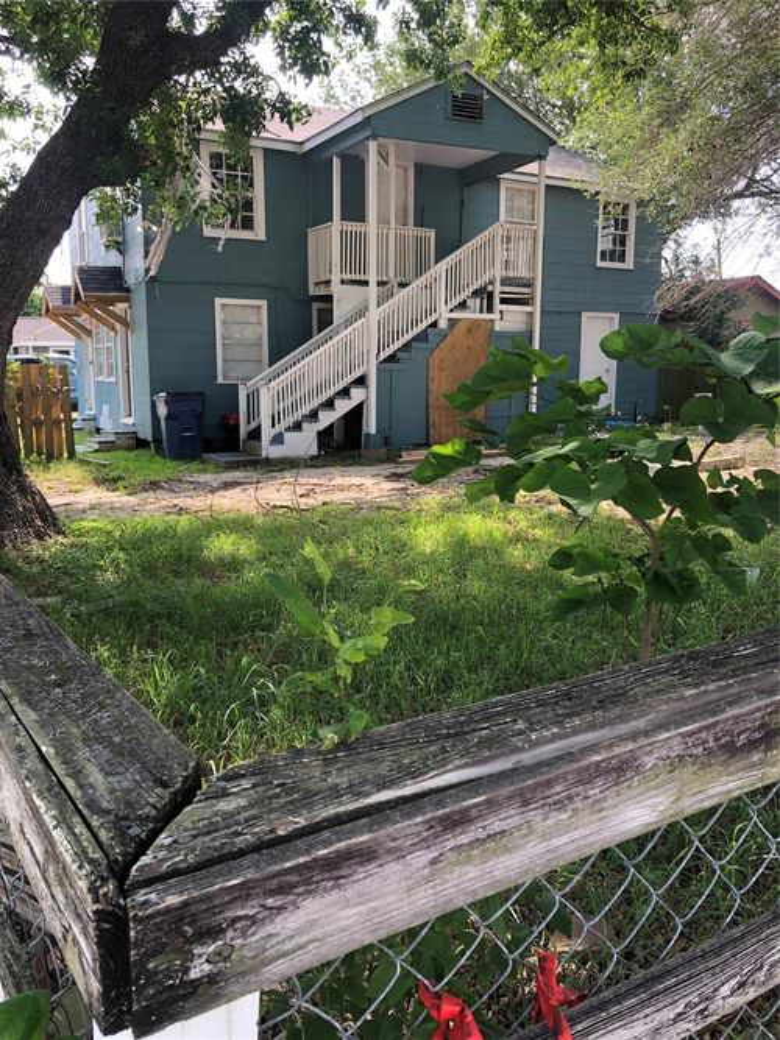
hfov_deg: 49.7
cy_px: 520
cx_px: 390
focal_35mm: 28
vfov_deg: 63.5
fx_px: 841
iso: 20
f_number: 1.8
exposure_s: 1/224
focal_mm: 3.99
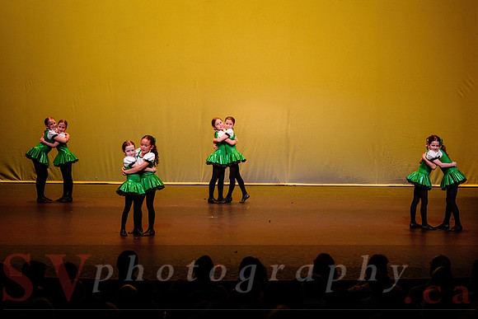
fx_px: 1367
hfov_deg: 19.8
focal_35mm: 103
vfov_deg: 13.3
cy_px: 146
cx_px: 259
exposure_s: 1/500
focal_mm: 95
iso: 1250
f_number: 2.8
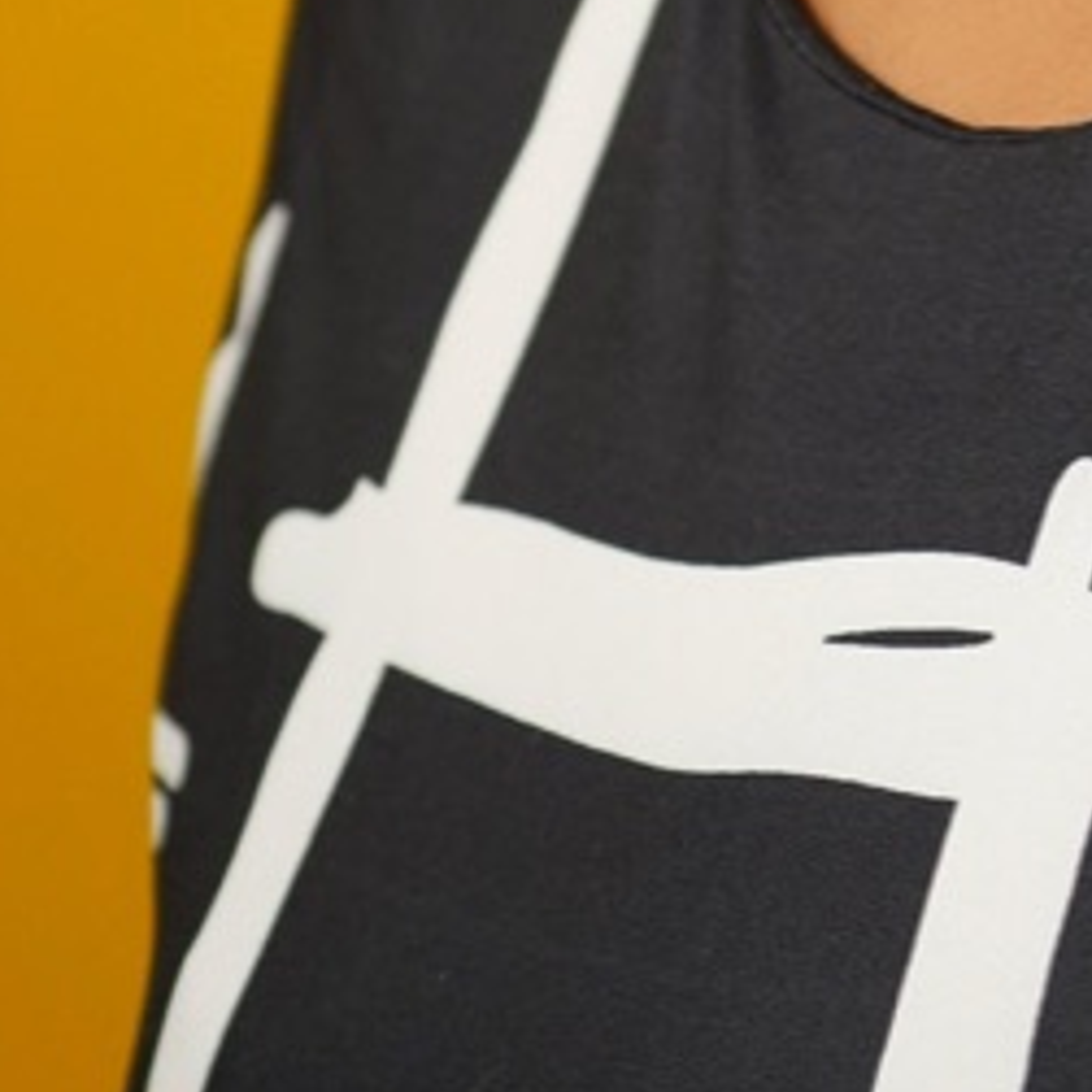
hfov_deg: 5.9
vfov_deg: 5.9
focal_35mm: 295
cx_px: 1162
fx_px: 10529
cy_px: -679
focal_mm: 87
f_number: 4
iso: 800
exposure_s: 1/320
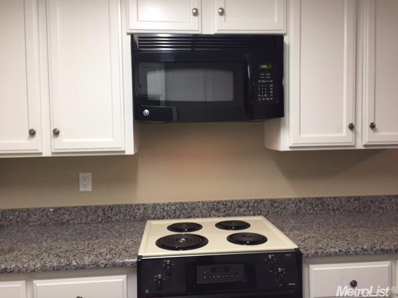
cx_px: 199
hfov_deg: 61.7
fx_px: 333
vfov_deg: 48.2
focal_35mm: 29
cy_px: 149
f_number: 2.2
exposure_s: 1/30
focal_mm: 4.15
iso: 80
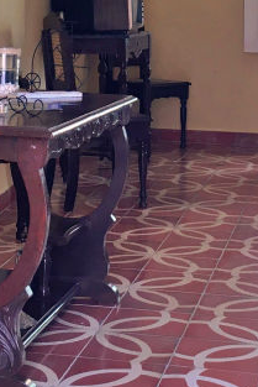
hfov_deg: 13.0
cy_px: -30
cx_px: 94
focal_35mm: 105
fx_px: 1127
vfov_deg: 18.7
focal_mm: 4.15
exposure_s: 1/30
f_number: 2.2
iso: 25
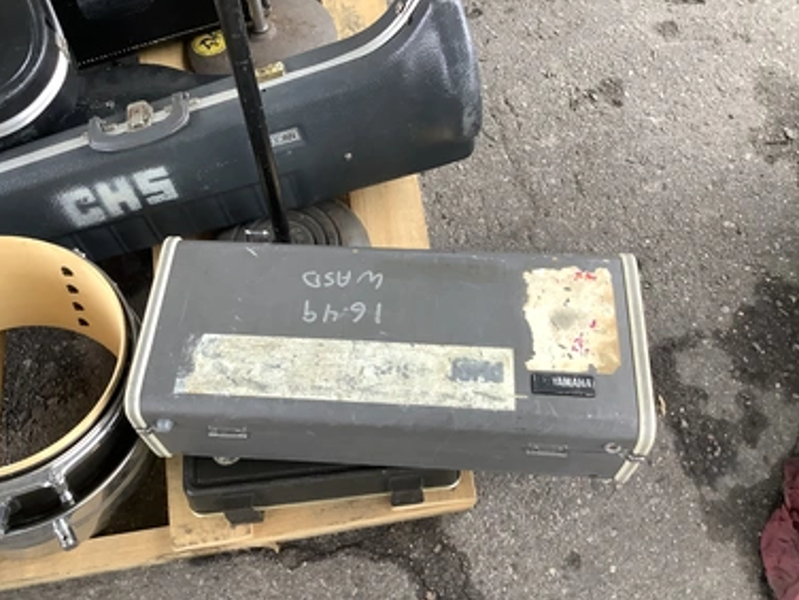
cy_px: 313
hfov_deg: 55.3
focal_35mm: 33
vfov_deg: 42.9
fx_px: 762
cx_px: 382
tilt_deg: -66.5
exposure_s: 1/60
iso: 125
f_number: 2.4
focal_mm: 3.3
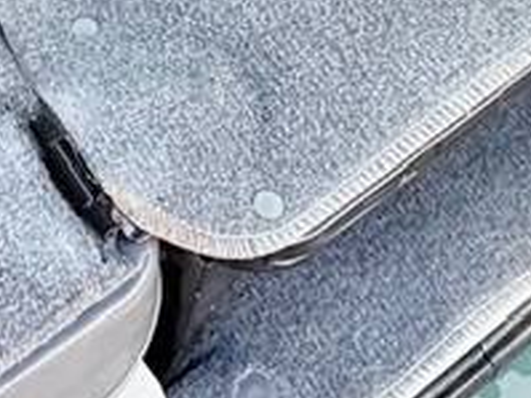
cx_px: 40
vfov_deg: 12.9
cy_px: -534
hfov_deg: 21.2
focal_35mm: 90
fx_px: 1380
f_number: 2.2
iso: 80
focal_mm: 2.22
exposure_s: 1/121
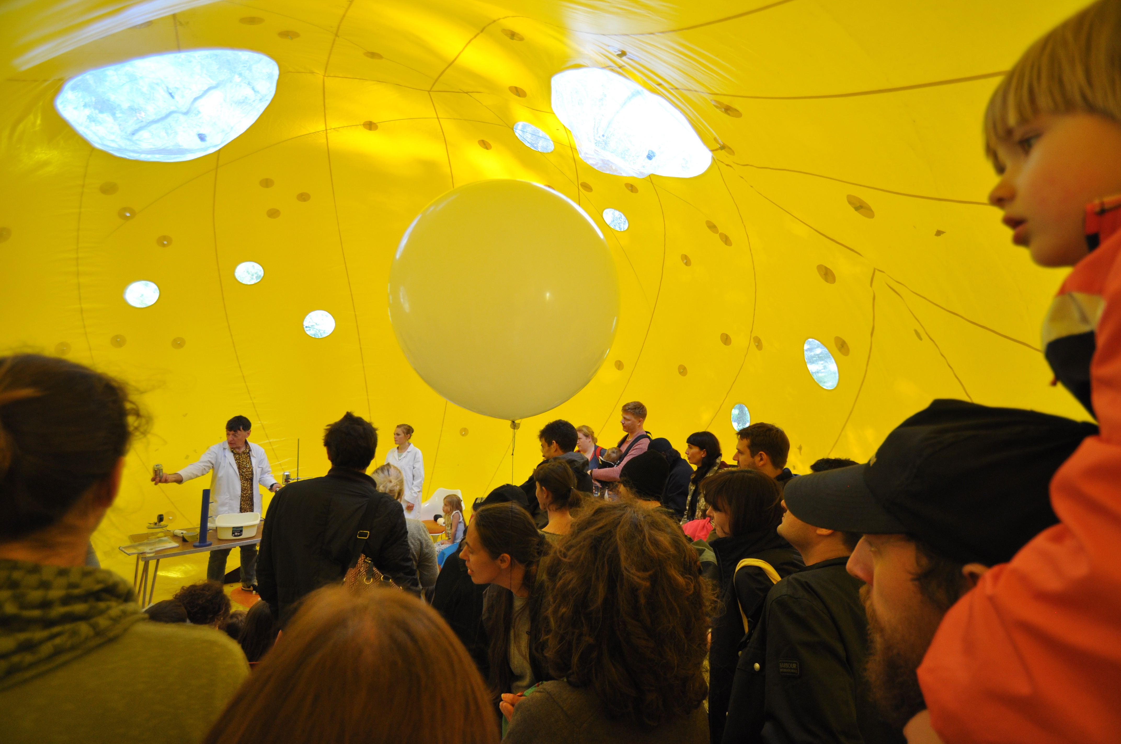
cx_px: 560
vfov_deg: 77.2
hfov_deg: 100.5
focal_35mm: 15
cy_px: 372
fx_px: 467
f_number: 3.5
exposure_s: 1/125
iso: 500
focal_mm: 10
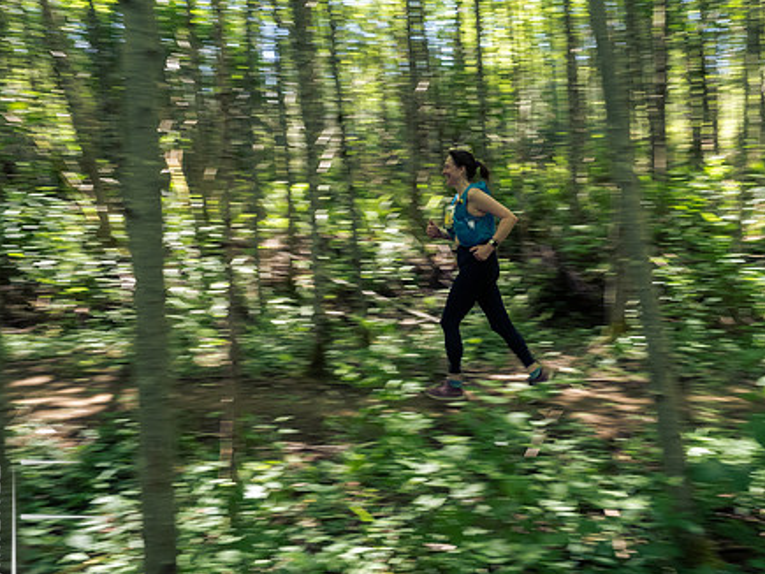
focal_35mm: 32
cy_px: 269
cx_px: 433
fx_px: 707
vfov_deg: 44.1
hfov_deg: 56.6
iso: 640
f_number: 9
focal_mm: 12
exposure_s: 1/30
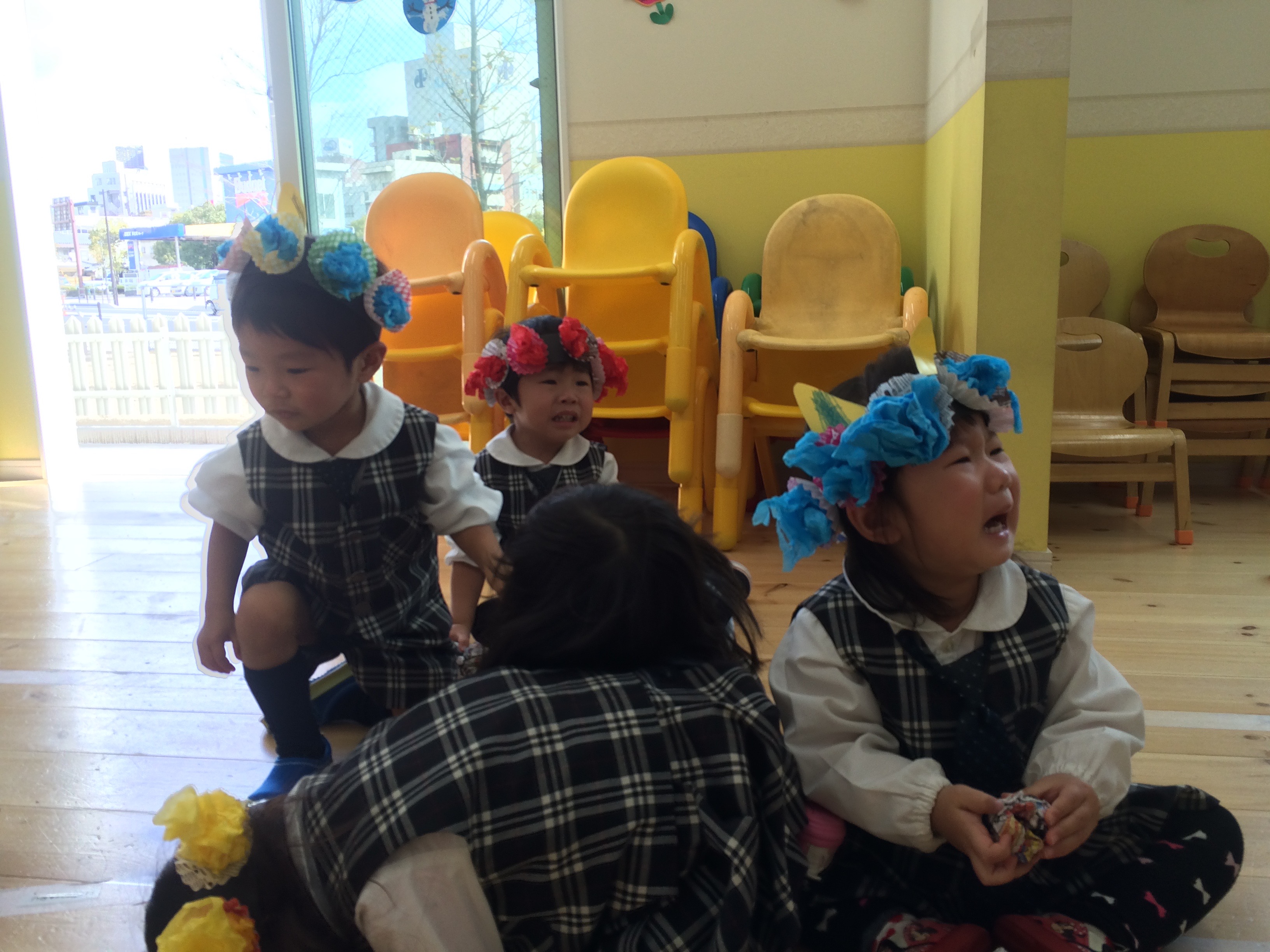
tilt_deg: -11.1
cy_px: 476
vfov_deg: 48.2
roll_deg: +0.9
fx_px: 1064
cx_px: 635
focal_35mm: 29
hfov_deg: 61.7
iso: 32
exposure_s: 1/120
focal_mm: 4.15
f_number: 2.2
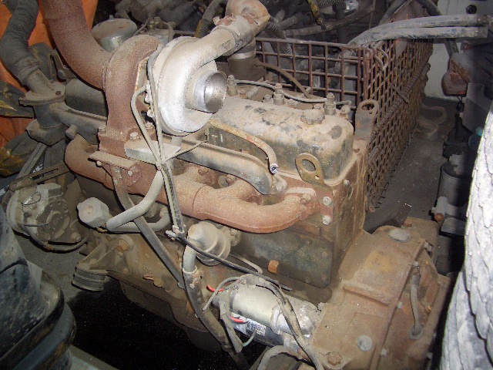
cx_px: 246
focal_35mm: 35
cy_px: 185
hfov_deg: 52.6
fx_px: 498
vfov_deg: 40.7
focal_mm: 5.8
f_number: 2.6
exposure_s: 1/60
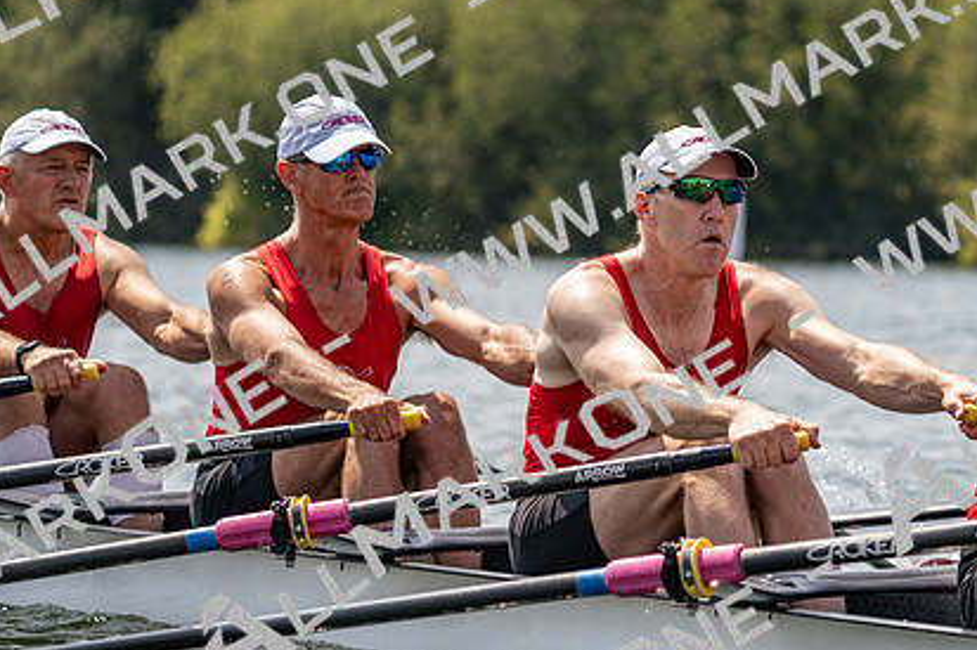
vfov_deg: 4.9
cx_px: 681
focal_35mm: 281
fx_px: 7623
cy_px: 332
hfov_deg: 7.3
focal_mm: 200
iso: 200
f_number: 5.6
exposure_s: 1/1600
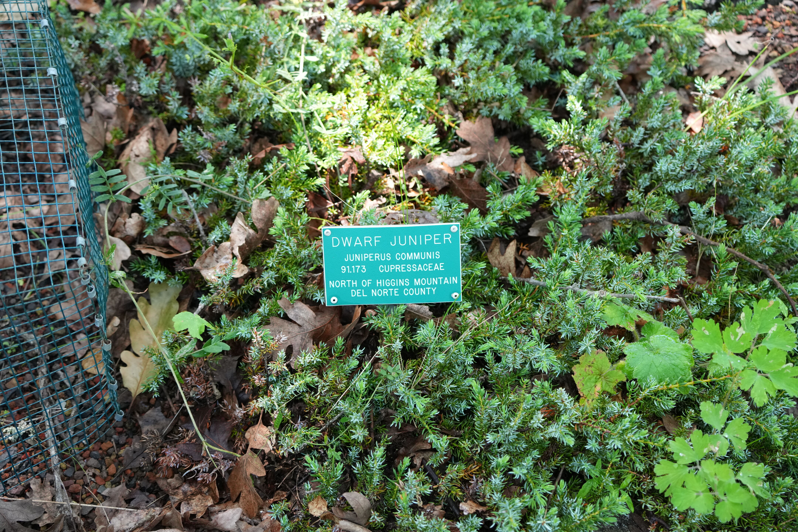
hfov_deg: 33.4
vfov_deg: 22.6
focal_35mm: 60
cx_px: 399
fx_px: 1330
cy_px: 266
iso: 2000
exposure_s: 1/250
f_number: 4.5
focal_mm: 60
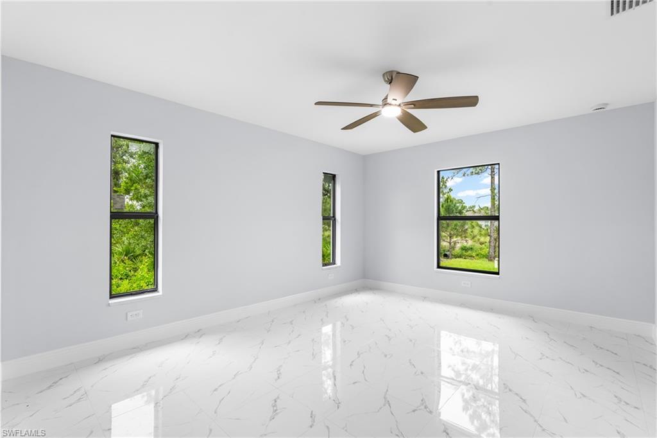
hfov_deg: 95.0
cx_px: 328
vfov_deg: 72.0
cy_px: 219
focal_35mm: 16
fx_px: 301
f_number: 9
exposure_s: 1/15
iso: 800
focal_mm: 16.5
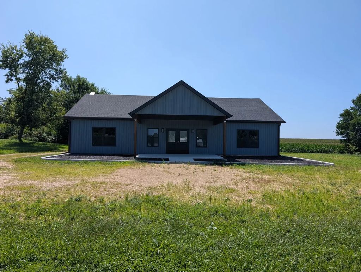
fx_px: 251
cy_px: 136
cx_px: 180
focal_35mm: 24
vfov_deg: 56.9
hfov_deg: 71.5
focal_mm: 6.9
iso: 23
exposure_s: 1/1203
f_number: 1.68
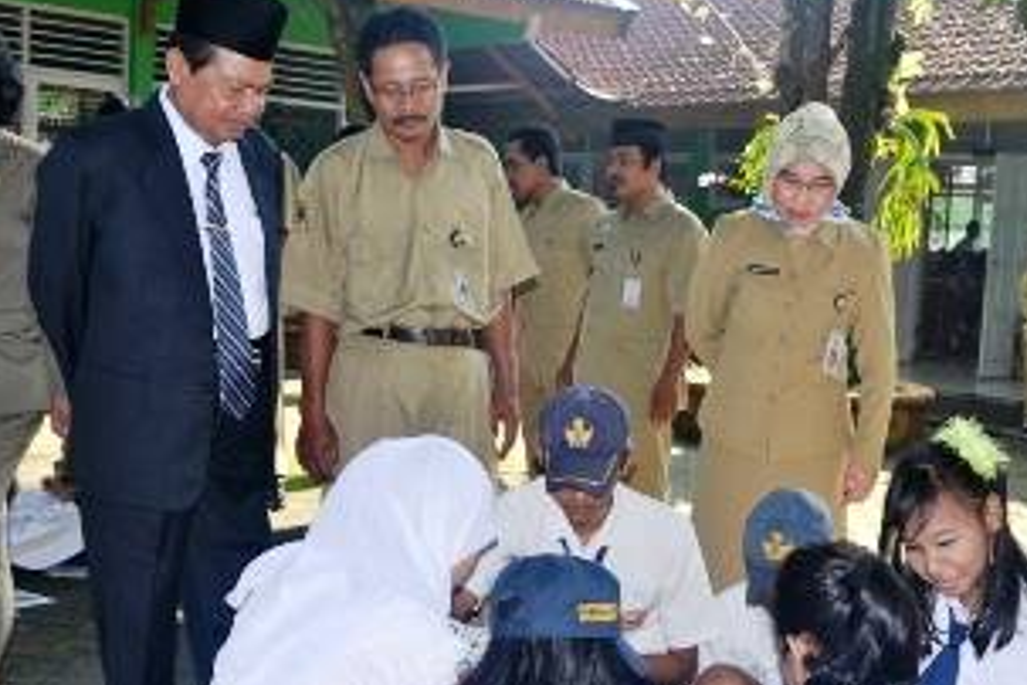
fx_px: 1398
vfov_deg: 27.5
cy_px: 404
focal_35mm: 49
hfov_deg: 40.2
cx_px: 620
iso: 200
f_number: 5.6
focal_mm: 22
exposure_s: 1/160
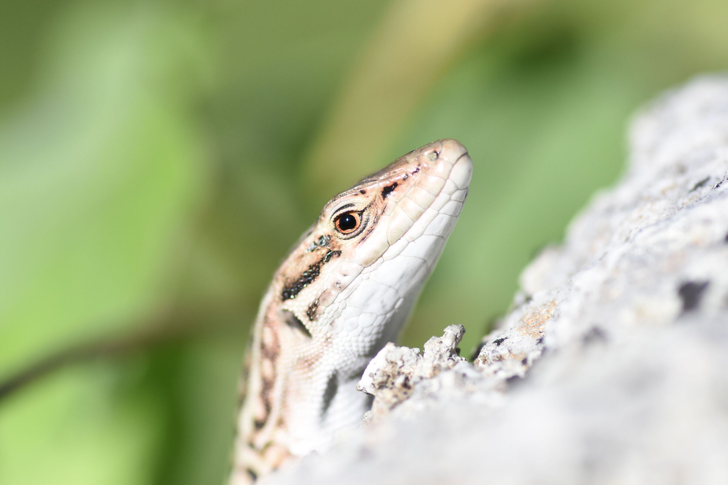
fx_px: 3033
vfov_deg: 9.1
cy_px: 242
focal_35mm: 150
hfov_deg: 13.7
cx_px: 364
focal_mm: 100
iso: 1000
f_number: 5.6
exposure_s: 1/8000
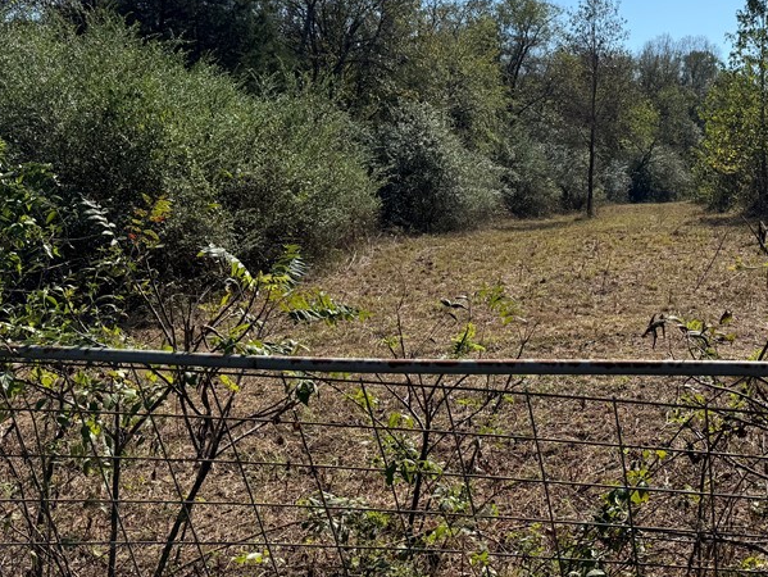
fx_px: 910
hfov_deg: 44.3
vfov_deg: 34.2
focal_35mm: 41
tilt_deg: +3.1
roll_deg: -1.5
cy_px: 127
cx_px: 574
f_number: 1.78
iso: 80
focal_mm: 6.76
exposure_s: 1/6711
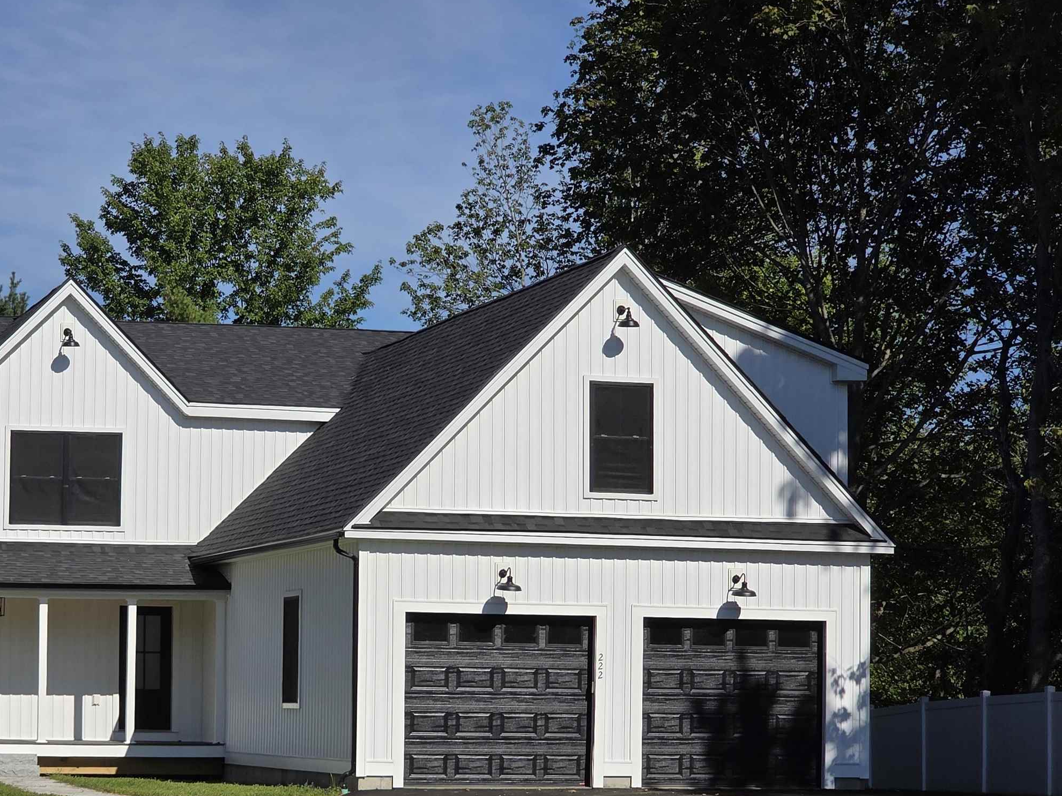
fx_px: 3283
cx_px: 281
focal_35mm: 107
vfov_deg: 13.8
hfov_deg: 18.3
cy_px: 577
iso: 50
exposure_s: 1/4127
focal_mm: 7.9
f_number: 2.4
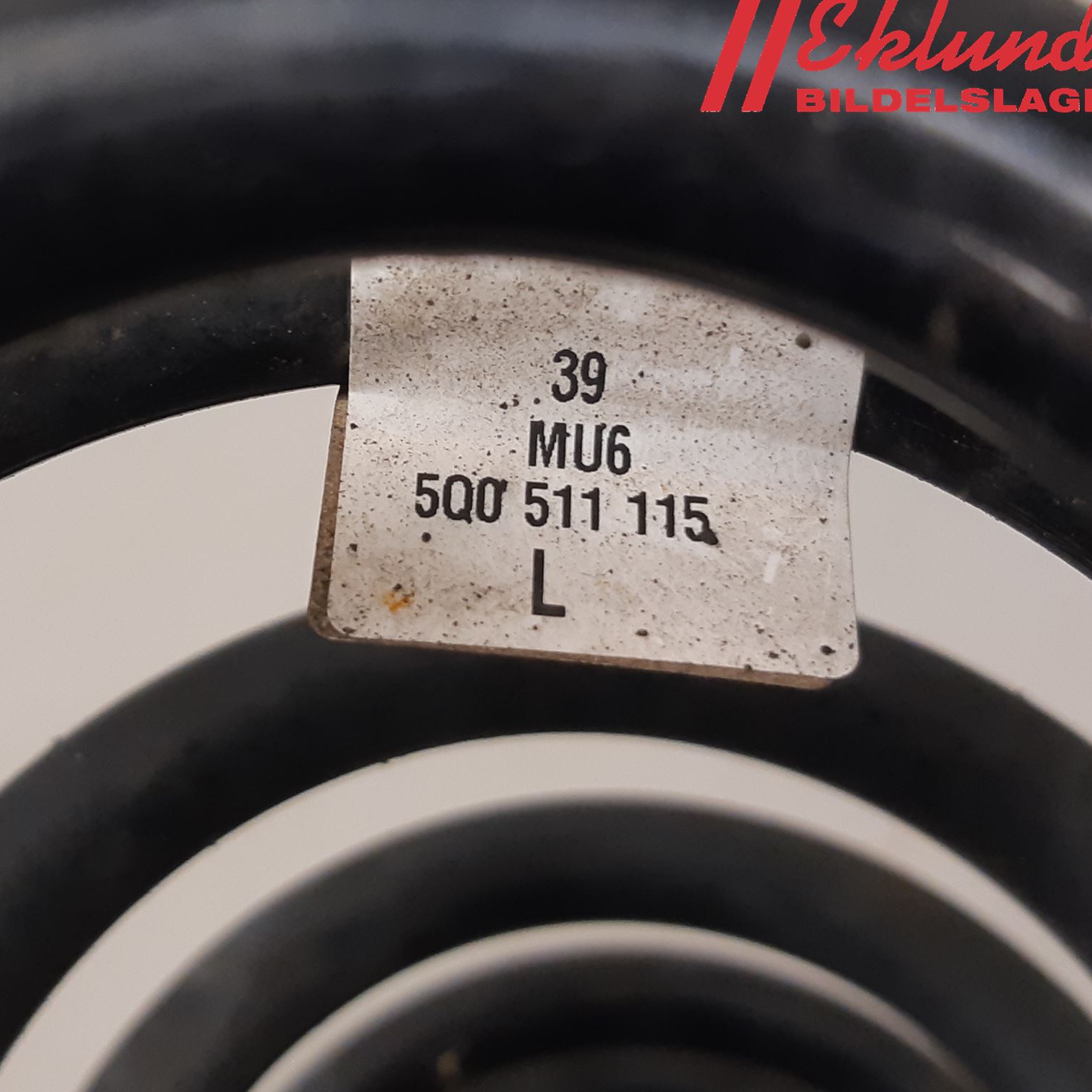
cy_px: 542
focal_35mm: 31
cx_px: 405
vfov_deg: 52.5
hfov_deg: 51.9
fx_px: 1106
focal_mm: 3.93
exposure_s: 1/50
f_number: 1.7
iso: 160
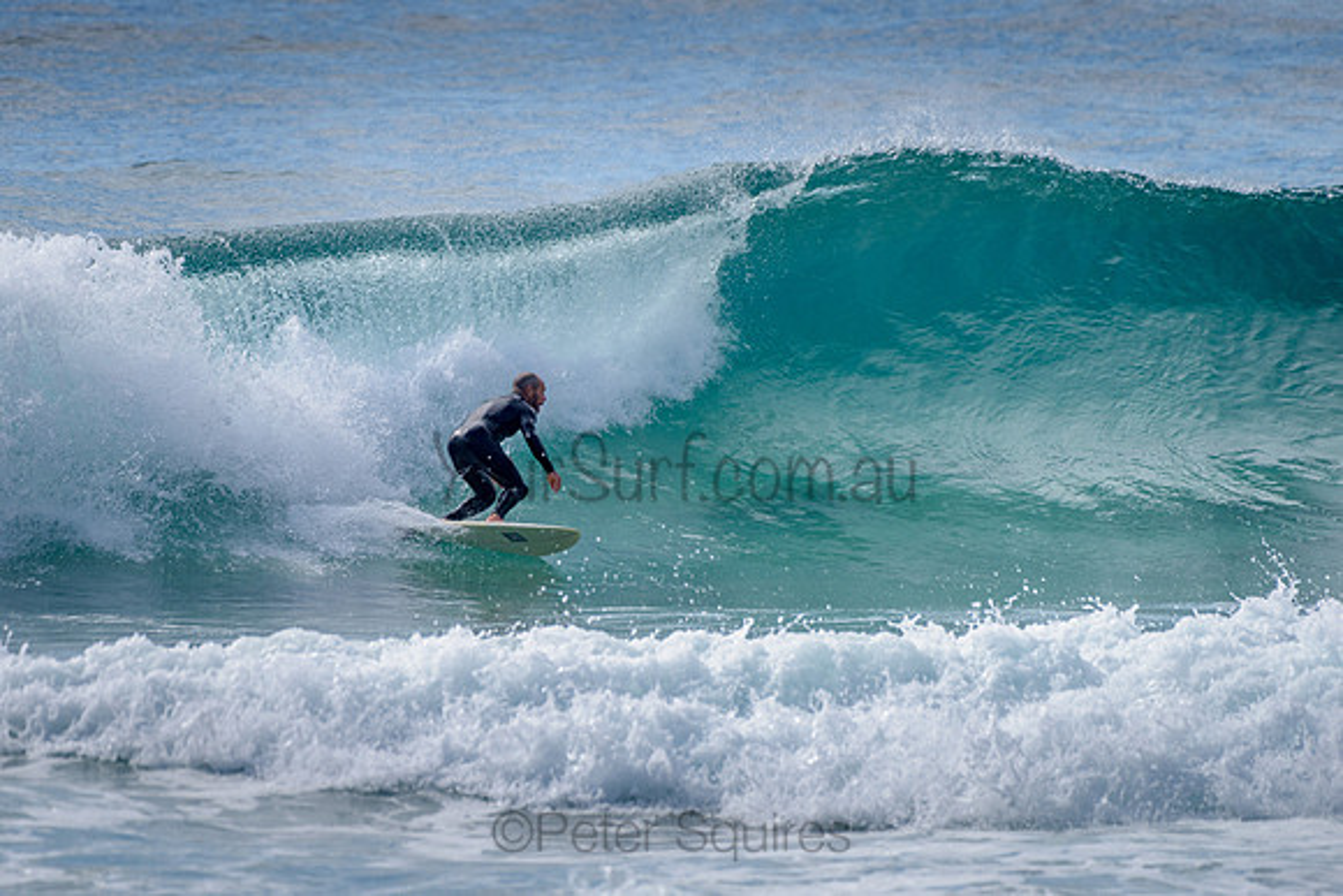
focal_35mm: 613
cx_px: 520
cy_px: 416
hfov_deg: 3.4
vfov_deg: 2.2
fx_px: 22879
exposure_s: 1/2000
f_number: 5.6
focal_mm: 500
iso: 160
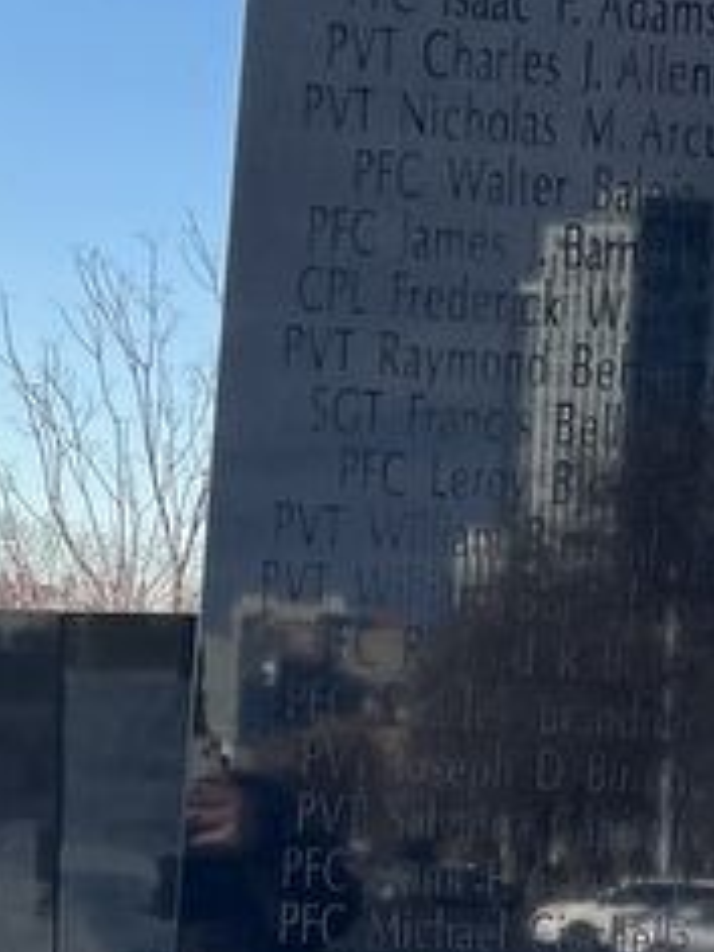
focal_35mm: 88
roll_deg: -4.0
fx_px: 2420
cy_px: 1077
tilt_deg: -11.0
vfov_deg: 21.0
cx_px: 420
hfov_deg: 16.8
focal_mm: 5.1
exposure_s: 1/1623
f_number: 1.6
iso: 50
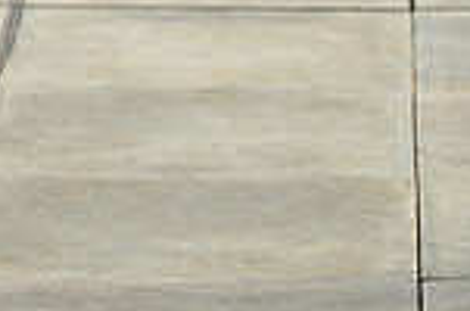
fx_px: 6123
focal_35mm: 470
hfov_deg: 4.4
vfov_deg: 2.9
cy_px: -101
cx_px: -330
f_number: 4.5
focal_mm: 122
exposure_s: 1/1000
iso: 140
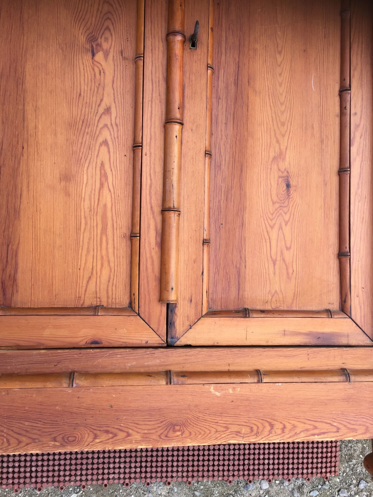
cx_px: 186
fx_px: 417
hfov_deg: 48.2
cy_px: 248
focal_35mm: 29
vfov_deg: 61.7
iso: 32
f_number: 2.2
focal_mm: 4.15
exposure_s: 1/111
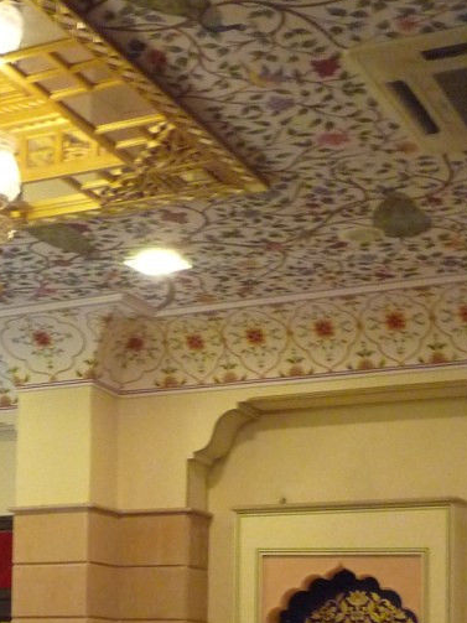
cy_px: 577
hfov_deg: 19.7
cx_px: 90
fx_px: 1332
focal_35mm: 74
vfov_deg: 25.4
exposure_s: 1/13
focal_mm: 4.5
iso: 400
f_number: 2.8
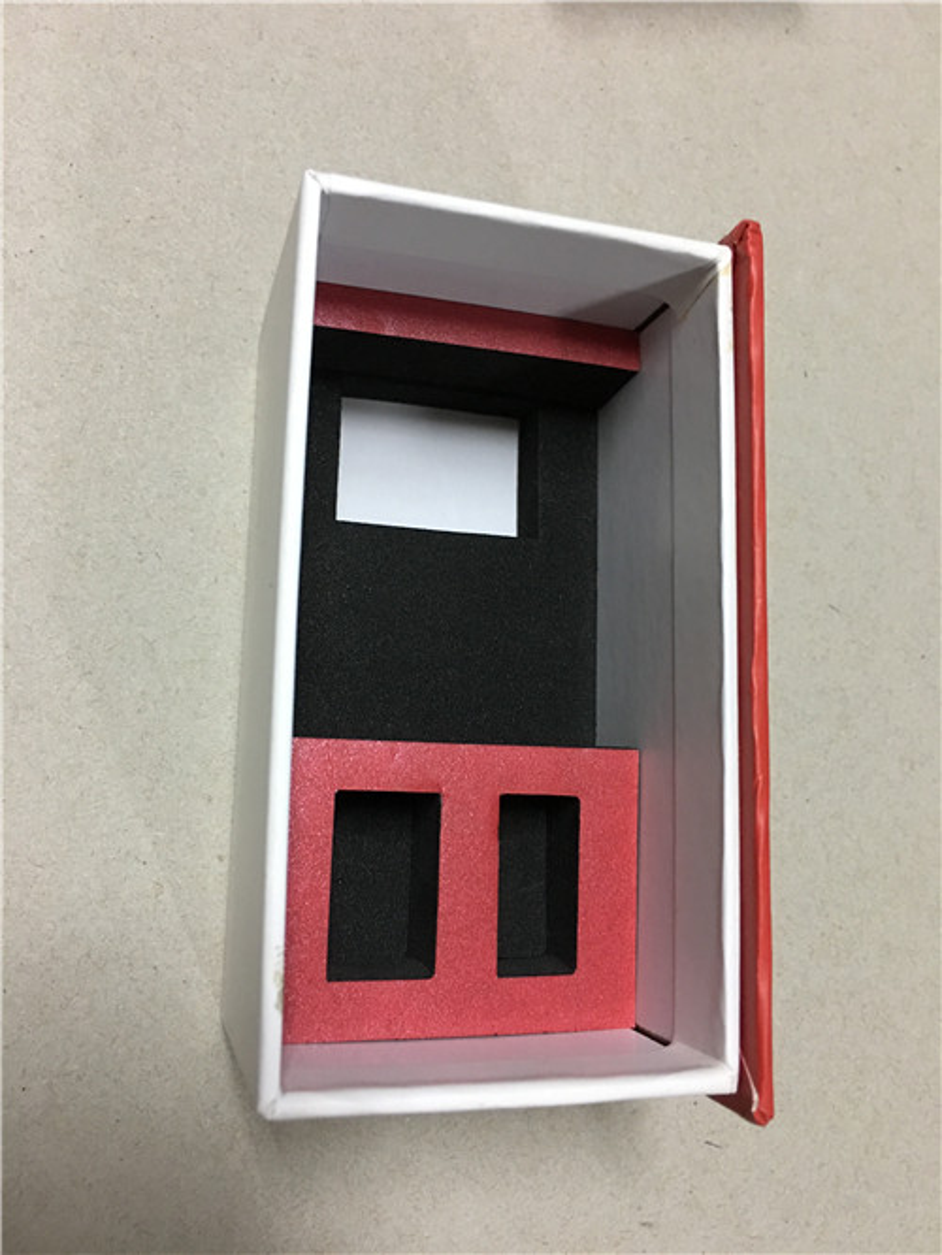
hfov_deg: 48.3
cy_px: 628
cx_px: 471
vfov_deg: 61.6
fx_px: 1052
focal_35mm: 29
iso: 100
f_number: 2.2
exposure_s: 1/8
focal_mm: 4.15
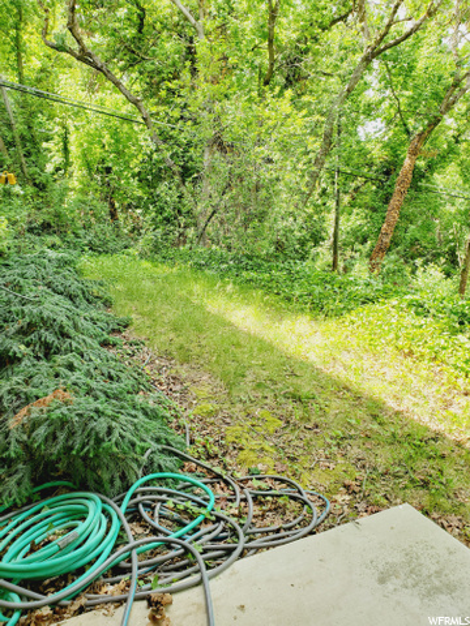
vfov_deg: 67.3
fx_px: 471
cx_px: 235
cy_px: 313
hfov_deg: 53.1
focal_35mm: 26
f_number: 2.4
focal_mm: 4.3
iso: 50
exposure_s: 1/205
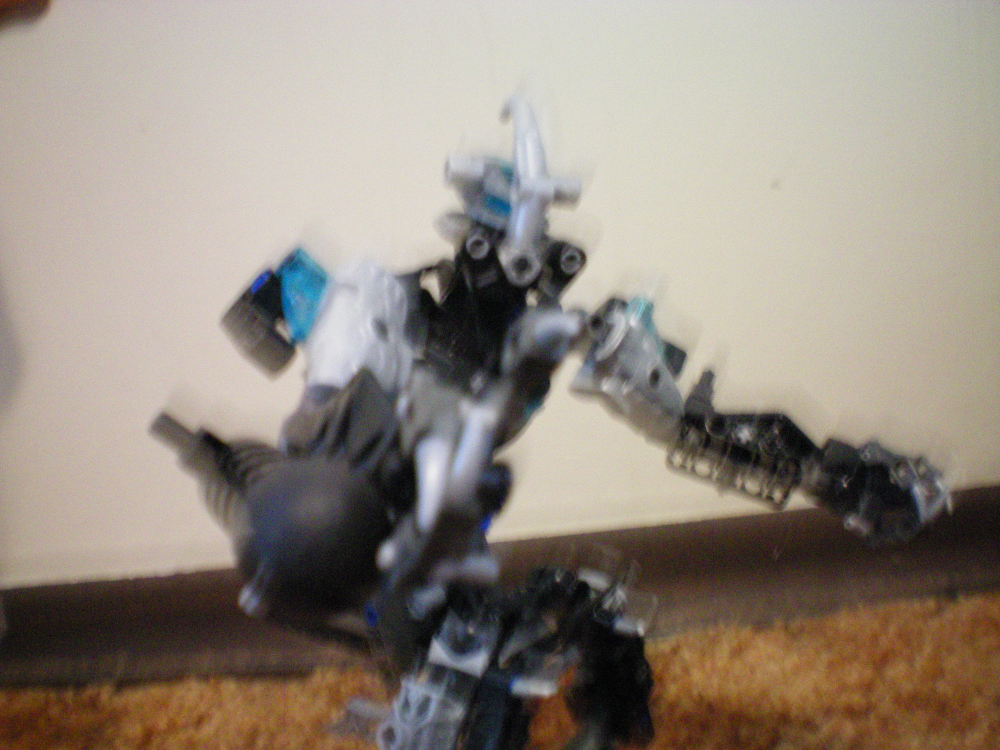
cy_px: 375
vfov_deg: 37.7
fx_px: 1098
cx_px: 500
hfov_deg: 49.0
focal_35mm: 38
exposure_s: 1/2.5
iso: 400
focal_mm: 6.3
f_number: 3.1
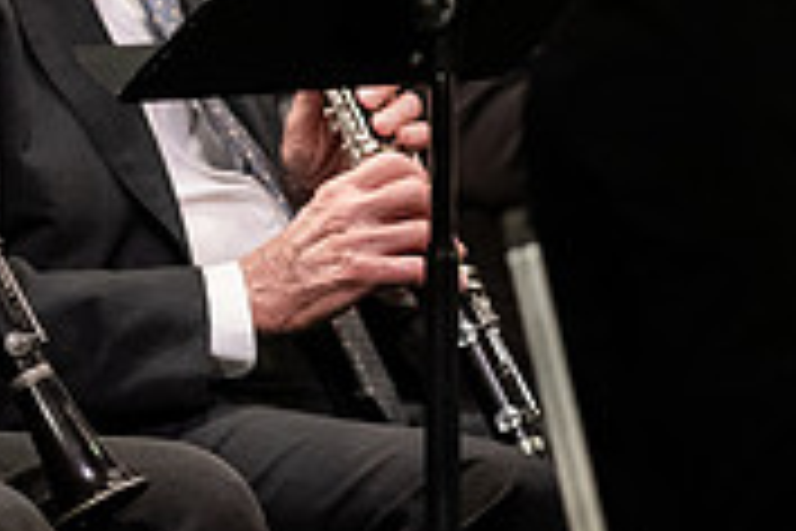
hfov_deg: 2.1
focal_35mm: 985
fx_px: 21778
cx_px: -243
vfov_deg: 1.4
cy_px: -151
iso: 4000
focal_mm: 300
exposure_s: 1/320
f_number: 2.8
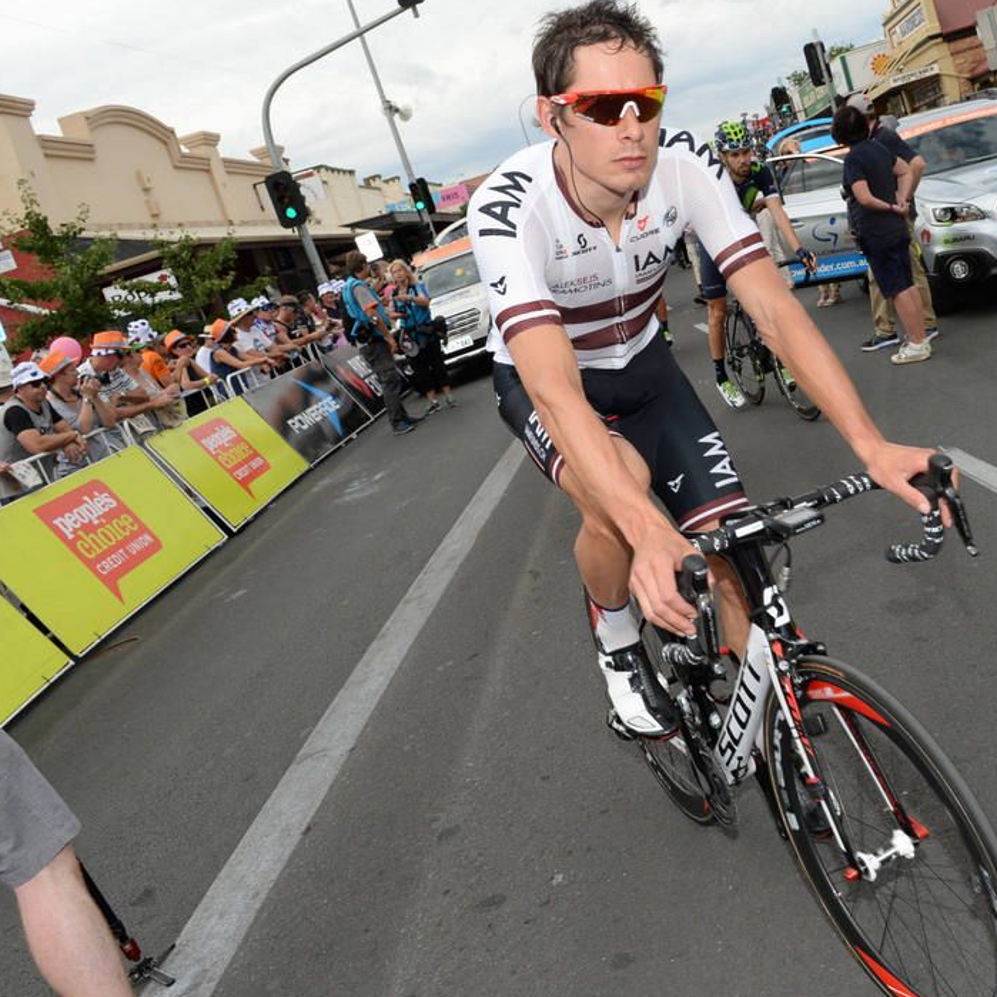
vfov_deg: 47.2
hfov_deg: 45.3
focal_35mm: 35
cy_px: 503
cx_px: 772
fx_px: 1140
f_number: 10
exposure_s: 1/250
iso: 200
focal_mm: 24
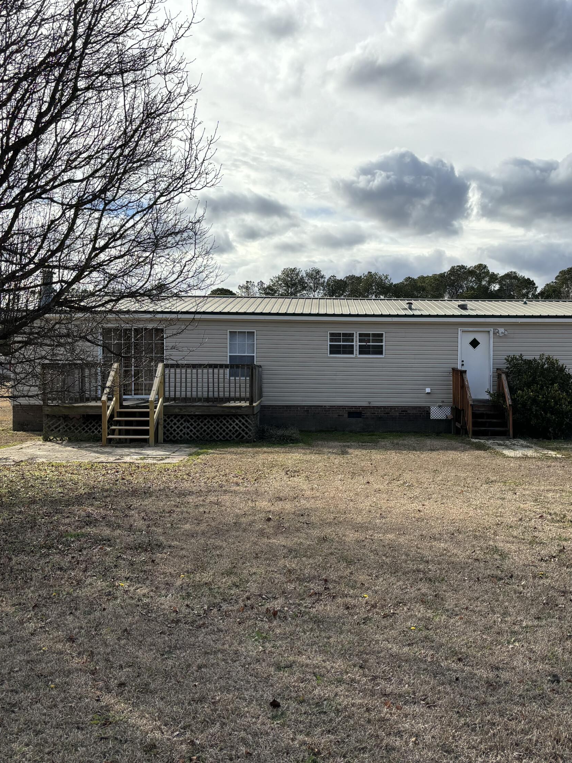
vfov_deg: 52.6
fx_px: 771
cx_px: 353
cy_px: 379
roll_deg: -0.4
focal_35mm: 35
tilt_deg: -1.3
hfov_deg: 40.4
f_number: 1.6
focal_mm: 5.96
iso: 50
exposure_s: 1/3205
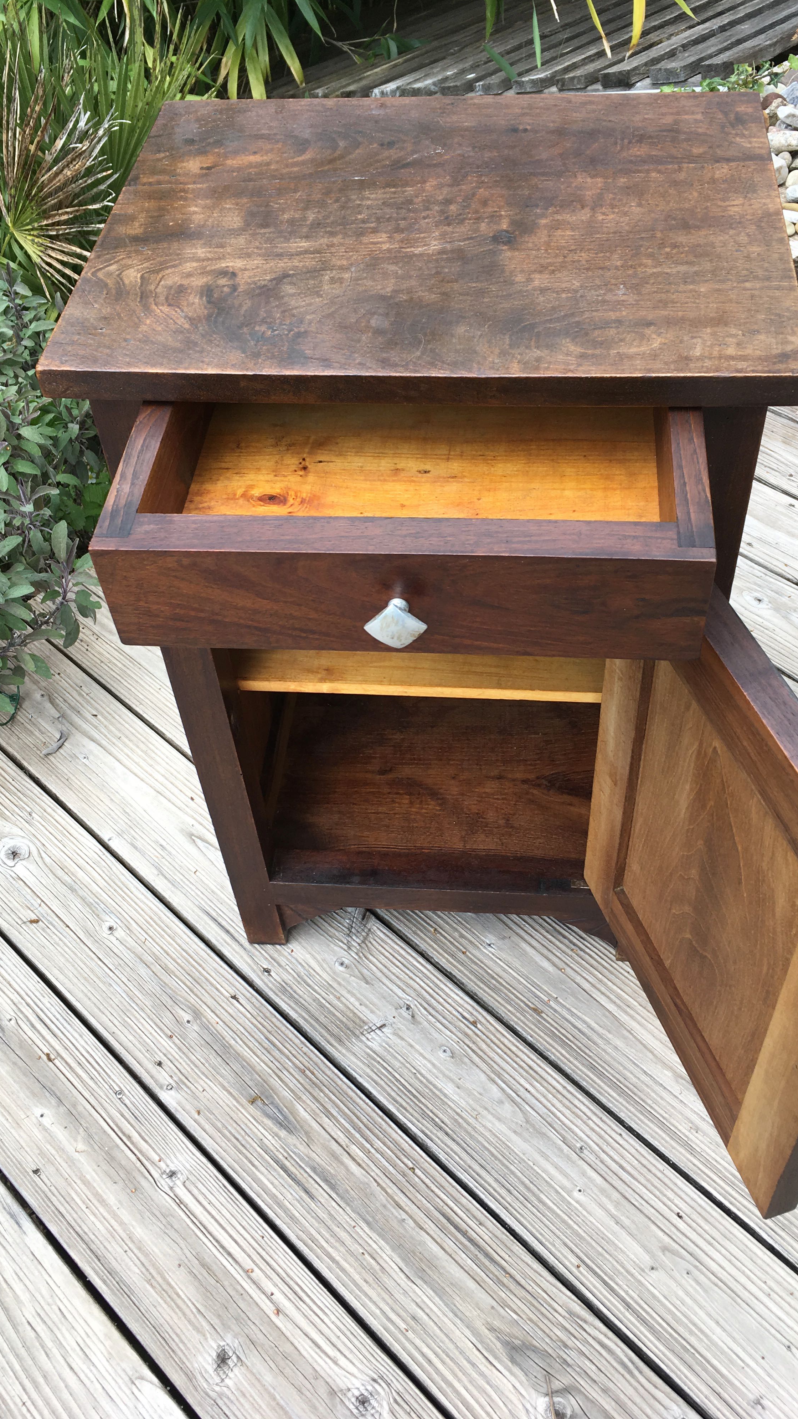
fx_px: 1204
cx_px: 406
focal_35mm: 32
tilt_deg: -50.4
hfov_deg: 36.7
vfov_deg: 61.0
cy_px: 712
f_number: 2.2
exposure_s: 1/252
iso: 25
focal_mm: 4.15
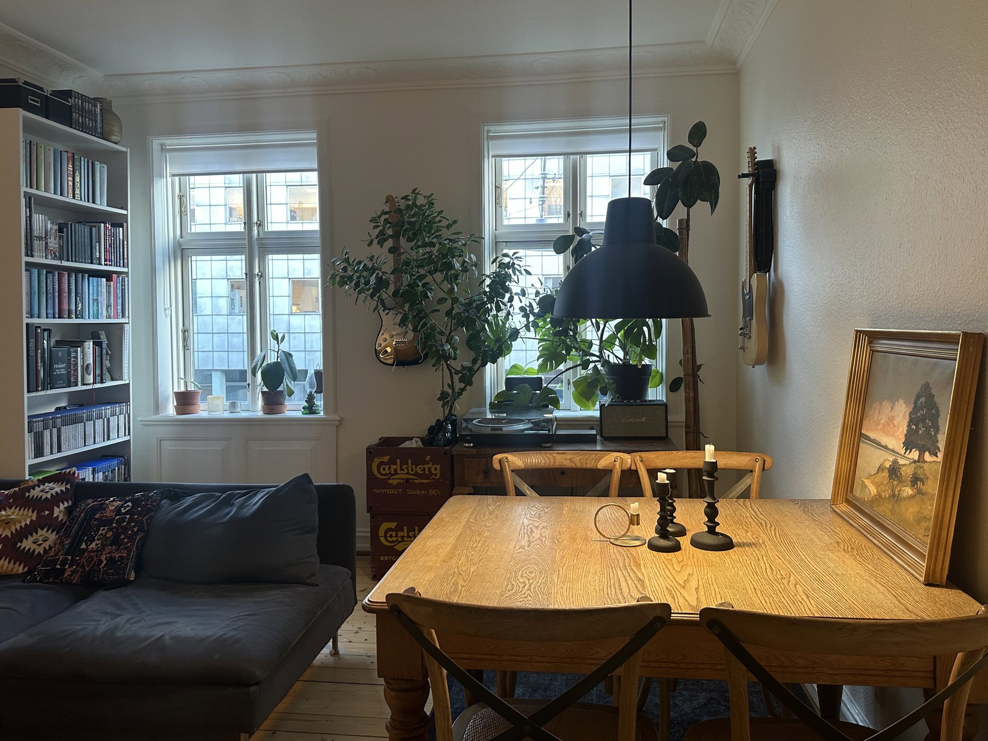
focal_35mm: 25
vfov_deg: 54.9
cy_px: 356
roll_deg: +0.7
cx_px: 495
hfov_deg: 69.4
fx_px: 714
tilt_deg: -1.9
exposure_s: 1/50
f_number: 1.78
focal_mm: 6.86
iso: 200
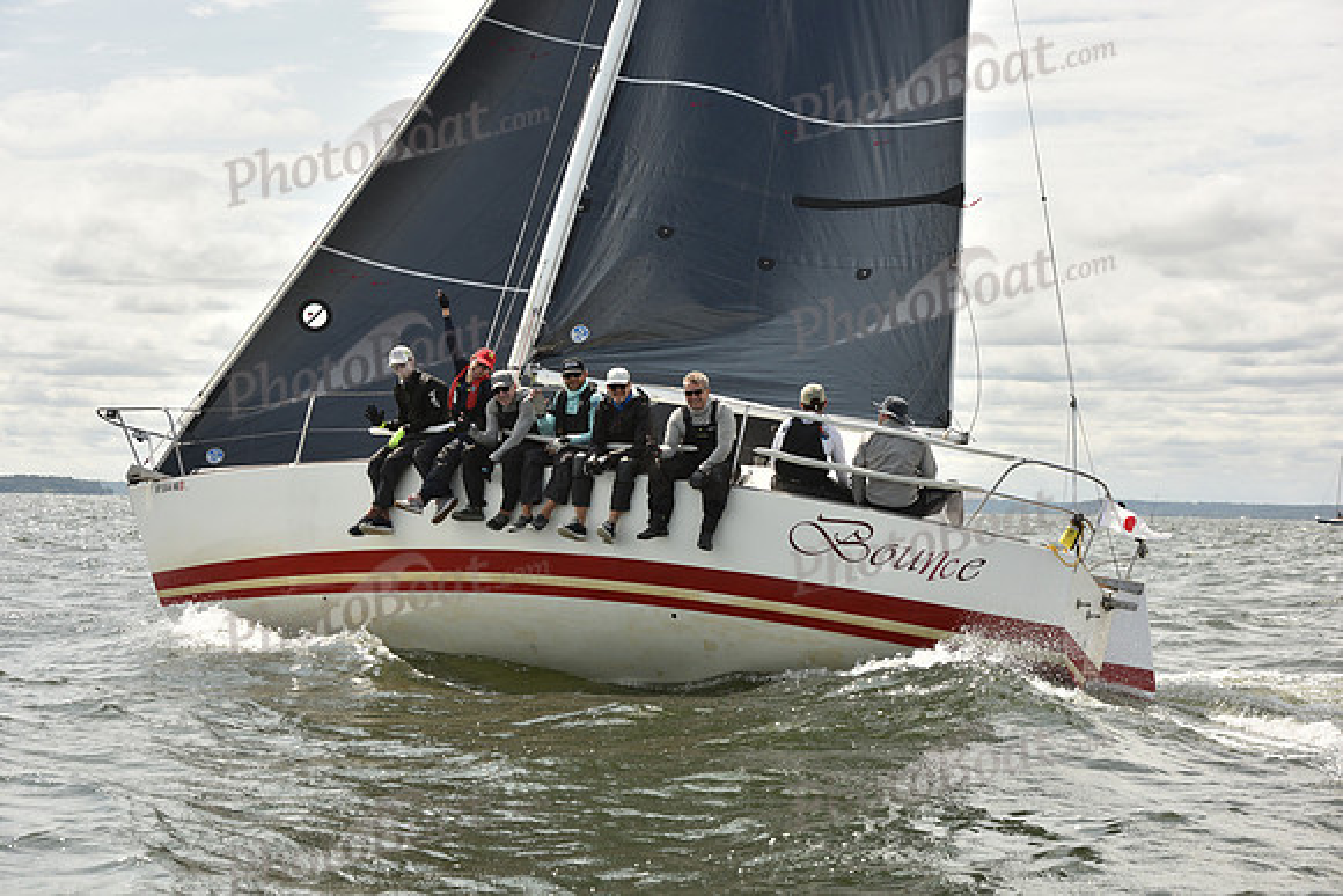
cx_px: 672
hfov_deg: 28.8
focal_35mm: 70
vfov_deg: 19.5
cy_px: 448
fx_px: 2612
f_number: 8
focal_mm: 70
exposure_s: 1/800
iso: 250
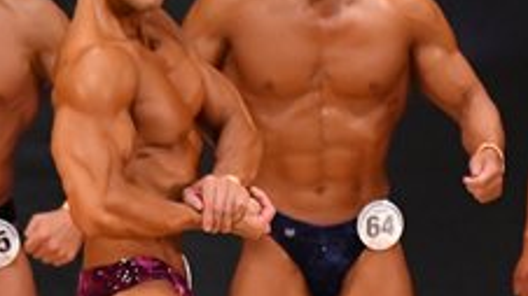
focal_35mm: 914
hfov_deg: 2.4
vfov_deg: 1.3
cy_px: 284
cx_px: 714
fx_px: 12793
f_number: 5.6
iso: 5000
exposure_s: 1/400
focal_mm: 170
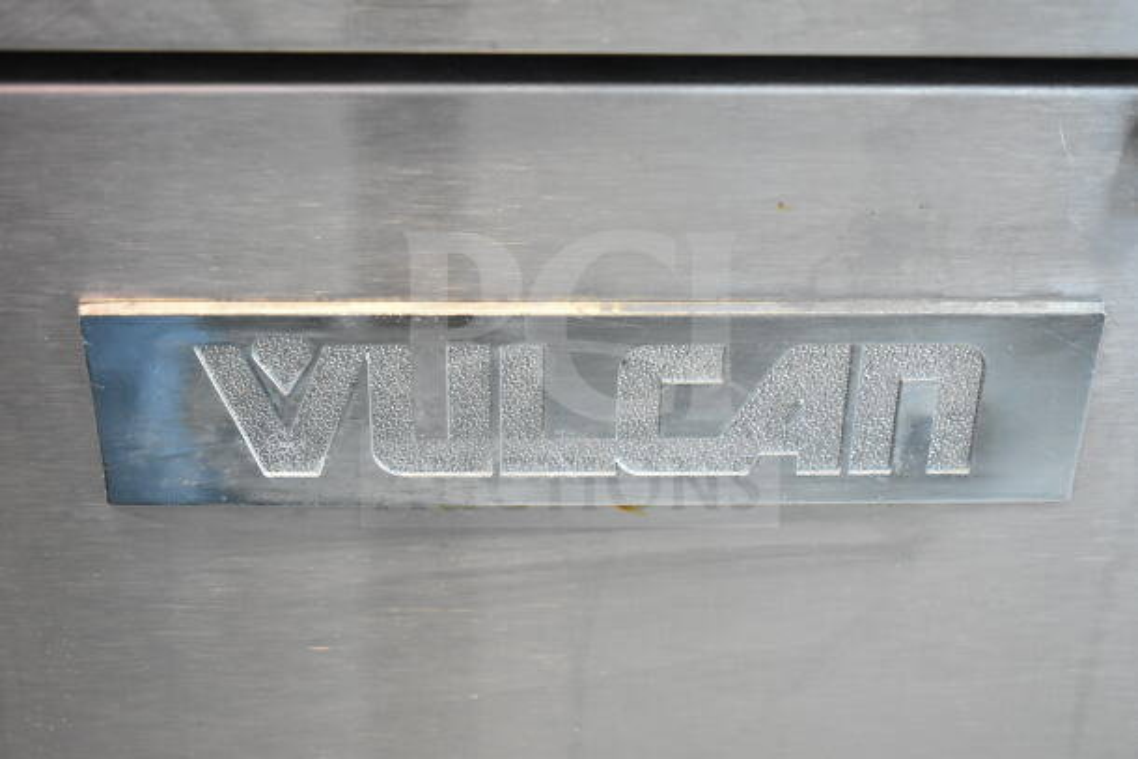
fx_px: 1897
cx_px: 569
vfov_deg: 22.6
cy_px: 380
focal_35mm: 60
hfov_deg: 33.4
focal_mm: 40
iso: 2800
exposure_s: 1/60
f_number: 4.8
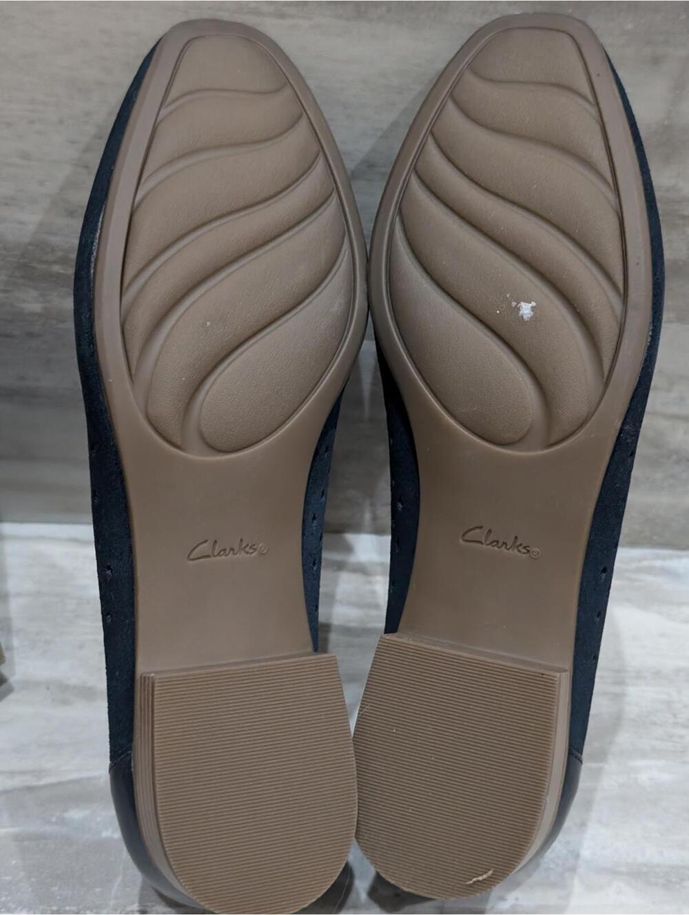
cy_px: 458
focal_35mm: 49
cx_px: 344
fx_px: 1298
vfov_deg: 38.9
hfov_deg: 29.7
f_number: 1.68
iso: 1100
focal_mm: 6.9
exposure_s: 1/60
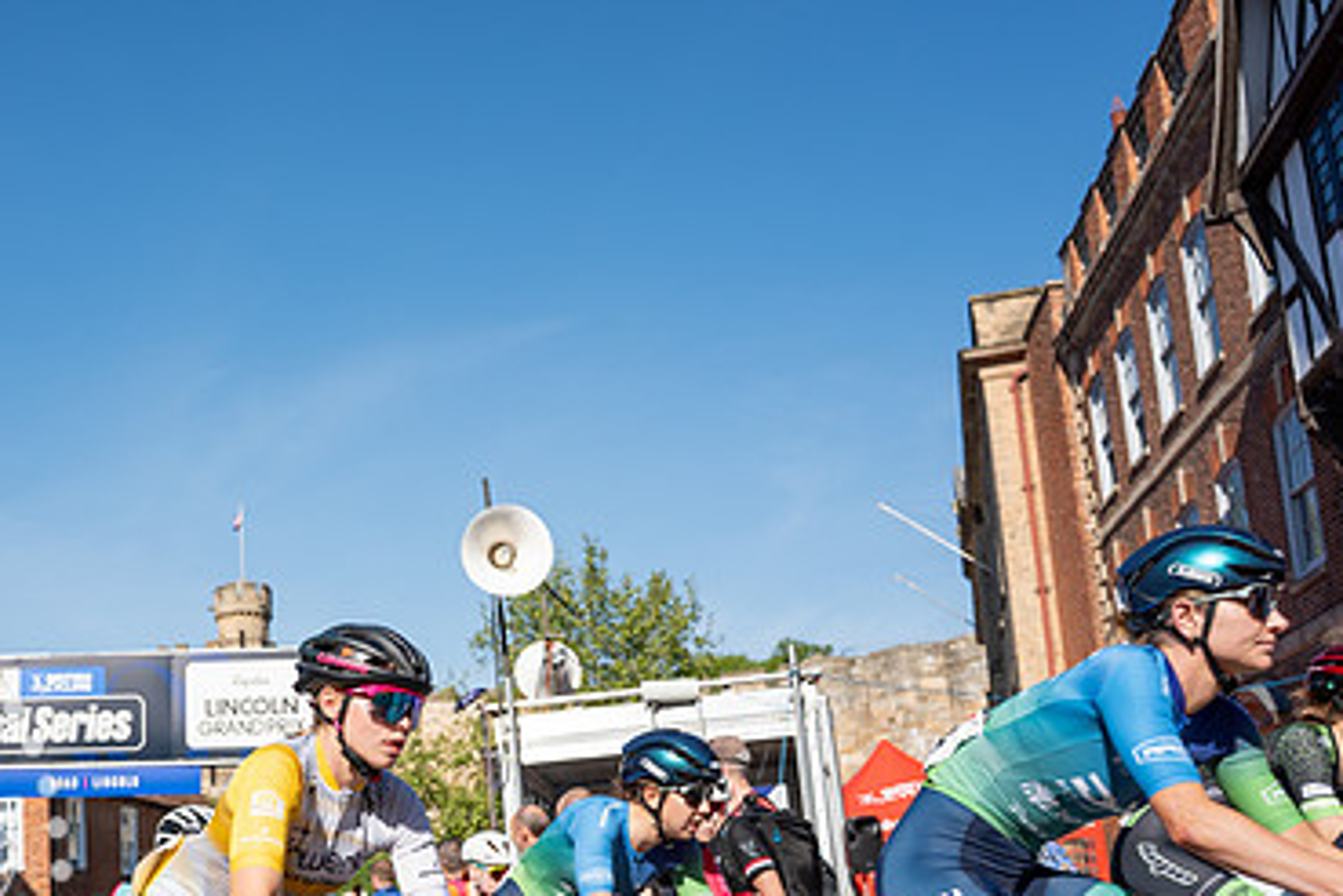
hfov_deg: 42.7
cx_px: 295
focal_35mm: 44
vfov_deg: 29.9
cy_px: 690
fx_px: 1641
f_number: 4
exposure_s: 1/800
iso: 100
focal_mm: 28
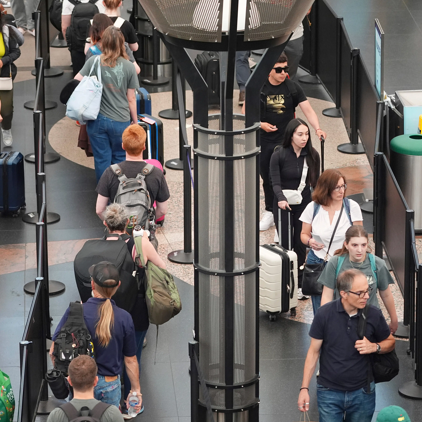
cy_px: 211
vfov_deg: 9.1
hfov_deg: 9.1
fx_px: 2648
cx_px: 137
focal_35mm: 192
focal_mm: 150
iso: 2500
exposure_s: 1/500
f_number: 5
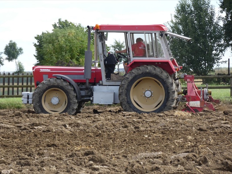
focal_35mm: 400
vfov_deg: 3.7
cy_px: 87
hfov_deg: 5.0
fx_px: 2681
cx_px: 116
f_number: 5.6
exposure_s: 1/200
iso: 80
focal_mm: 71.7
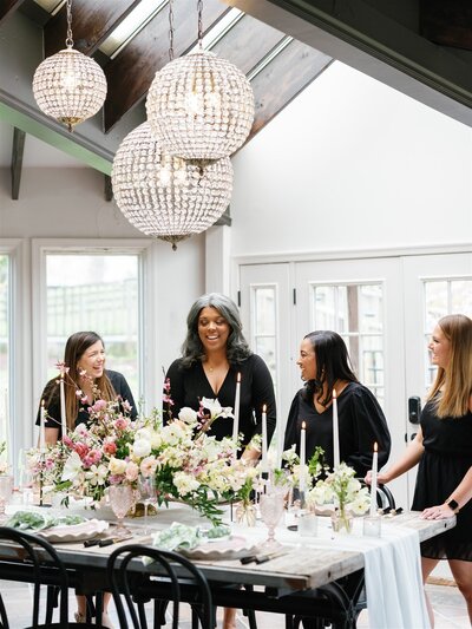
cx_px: 236
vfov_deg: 30.7
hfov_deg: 23.3
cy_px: 314
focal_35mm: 63
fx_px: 1145
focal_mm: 80
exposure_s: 1/250
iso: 1000
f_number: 2.8
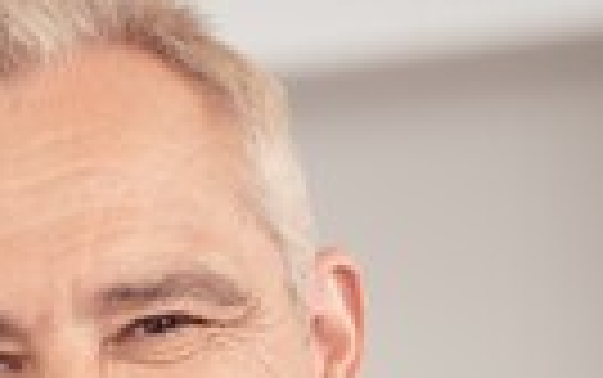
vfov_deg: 5.6
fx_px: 3750
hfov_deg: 8.9
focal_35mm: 228
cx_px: -328
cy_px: 830
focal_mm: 50
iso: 100
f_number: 2
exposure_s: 1/200
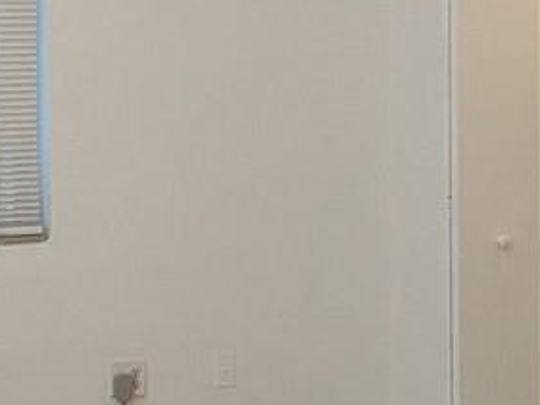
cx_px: 160
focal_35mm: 91
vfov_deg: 16.2
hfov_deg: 21.4
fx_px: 1420
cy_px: 180
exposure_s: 1/120
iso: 227
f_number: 2.2
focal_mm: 2.35
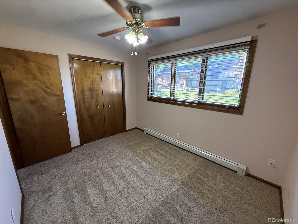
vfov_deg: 85.7
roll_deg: -0.6
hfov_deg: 102.1
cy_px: 112
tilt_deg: -13.0
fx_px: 121
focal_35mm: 14
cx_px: 149
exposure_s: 1/120
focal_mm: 2.22
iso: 400
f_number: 2.2
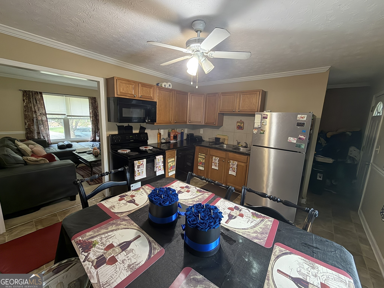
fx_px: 155
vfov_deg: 85.7
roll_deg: -2.3
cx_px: 192
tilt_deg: -10.3
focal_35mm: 14
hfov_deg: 102.1
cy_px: 144
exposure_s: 1/40
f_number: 2.2
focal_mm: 2.22
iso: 400
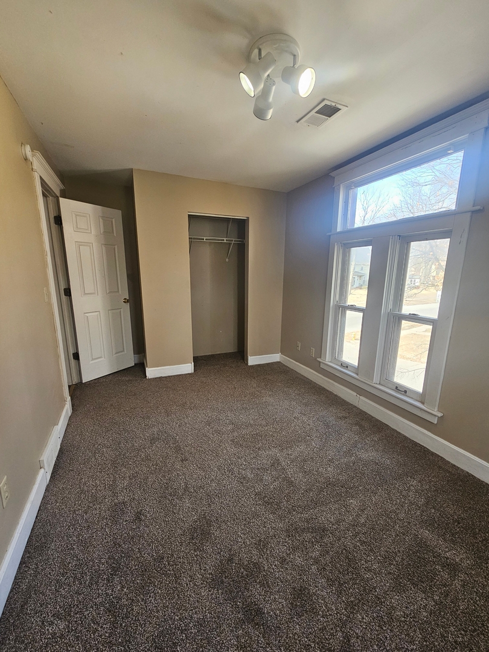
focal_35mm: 13
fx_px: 245
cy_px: 326
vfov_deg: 106.2
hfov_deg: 89.9
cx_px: 244
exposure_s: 1/77.4
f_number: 2.2
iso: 200
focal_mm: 2.2
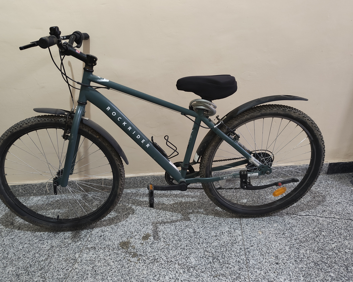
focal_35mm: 26
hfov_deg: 65.9
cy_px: 144
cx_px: 158
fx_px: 272
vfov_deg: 54.9
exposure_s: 1/33.3
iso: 1870
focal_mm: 5.56
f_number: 1.88
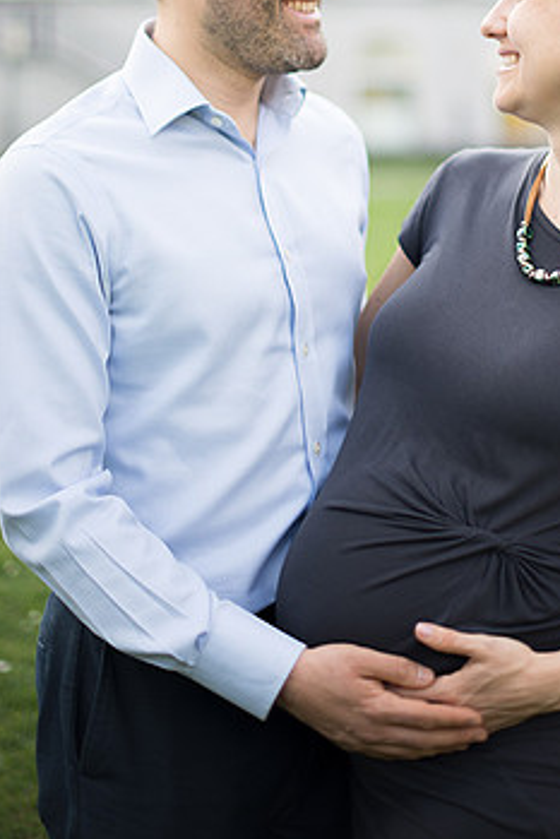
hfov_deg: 16.4
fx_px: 1935
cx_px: 427
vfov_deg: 24.1
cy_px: 159
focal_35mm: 83
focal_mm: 50
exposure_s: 1/1000
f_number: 1.4
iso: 100
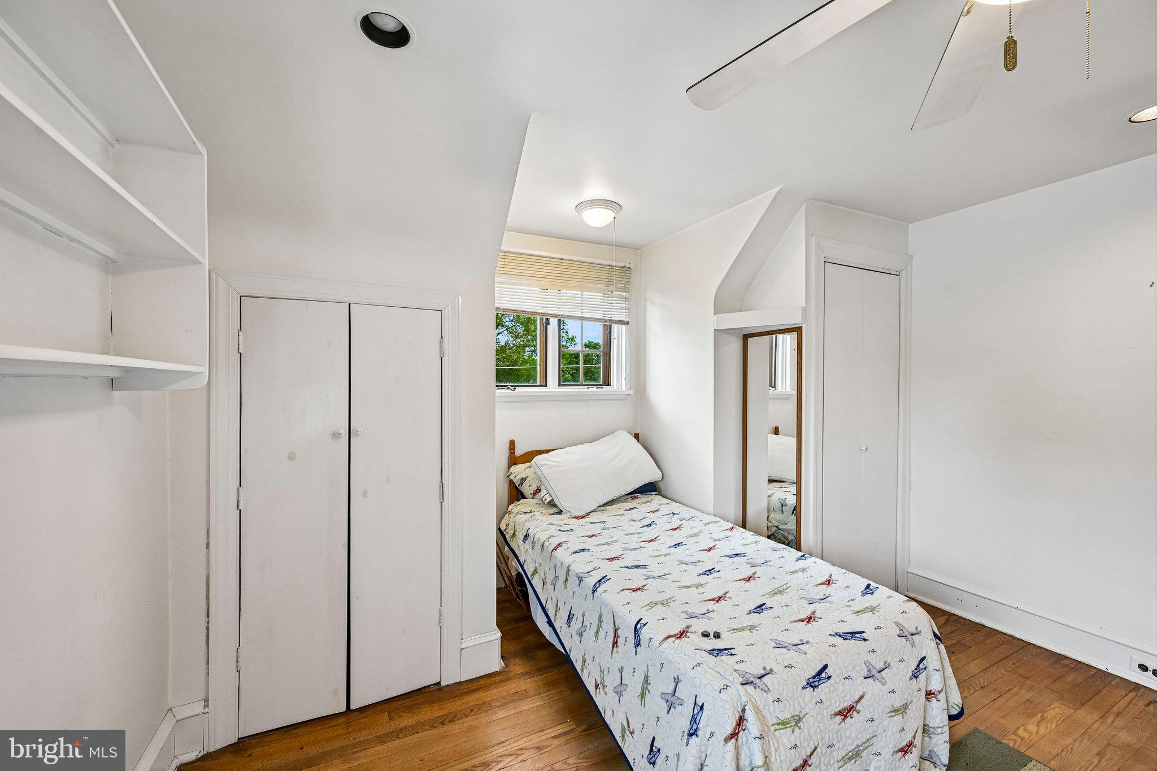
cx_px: 578
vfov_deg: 81.2
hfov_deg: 104.3
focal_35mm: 14
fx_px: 450
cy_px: 386
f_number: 8
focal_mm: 14
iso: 400
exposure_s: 1/8
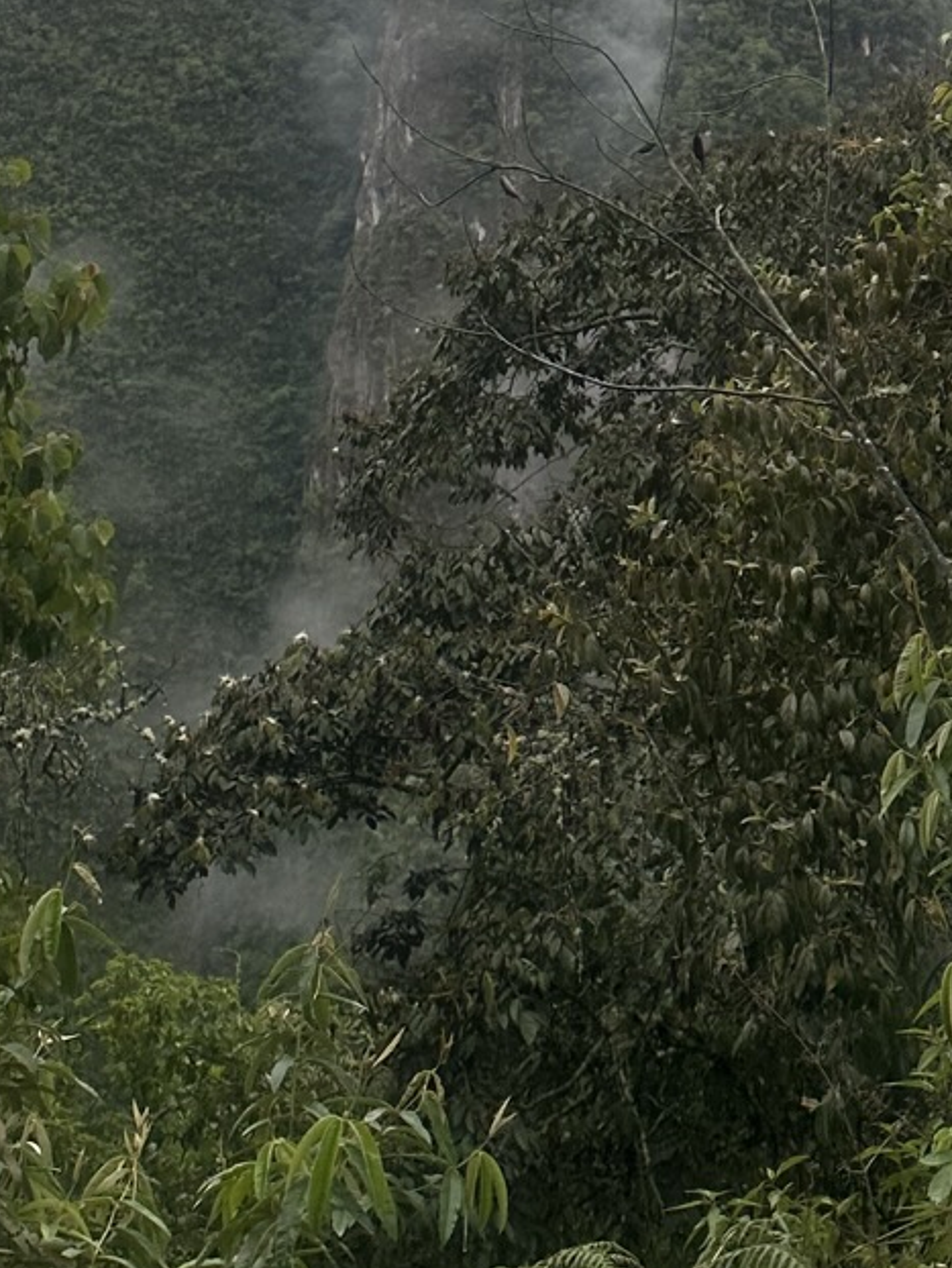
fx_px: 2895
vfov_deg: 24.0
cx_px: 563
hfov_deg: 18.7
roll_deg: -3.1
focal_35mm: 79
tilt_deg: +2.4
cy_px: 122
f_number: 1.78
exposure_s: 1/1949
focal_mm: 6.86
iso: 80
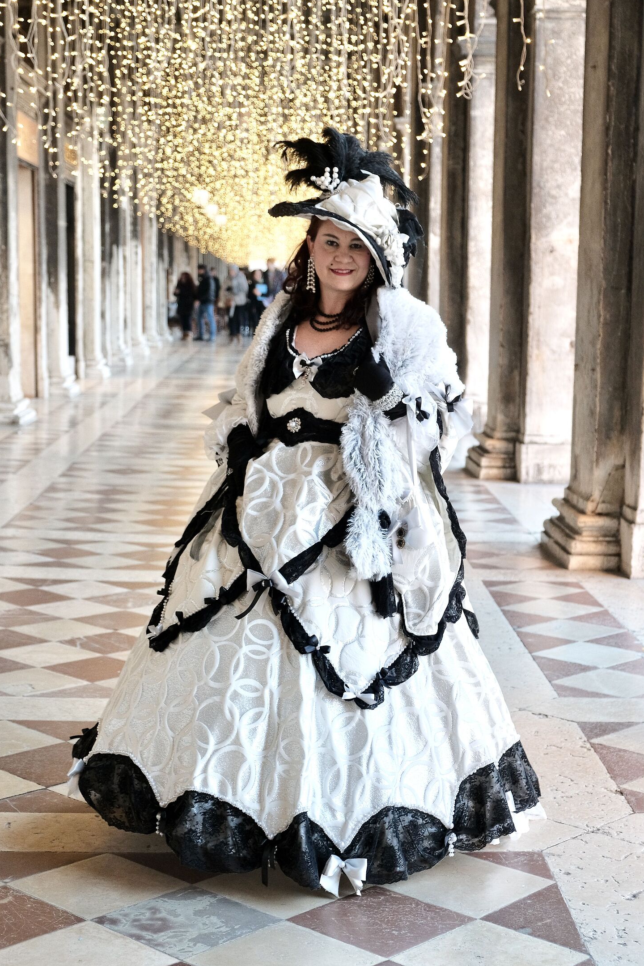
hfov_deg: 22.6
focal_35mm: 60
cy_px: 489
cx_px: 349
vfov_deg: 33.4
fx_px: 1610
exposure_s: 1/350
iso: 800
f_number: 3.6
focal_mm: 35.8
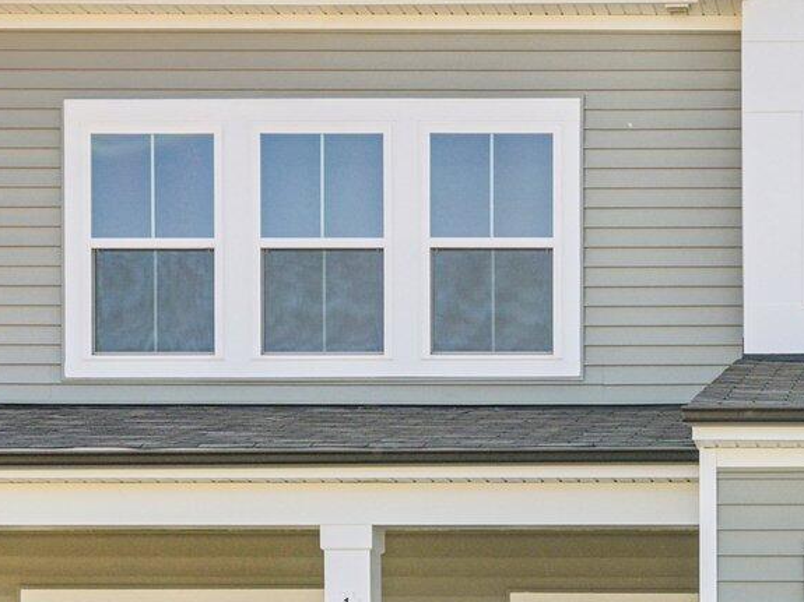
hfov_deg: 20.8
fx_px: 2067
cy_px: 203
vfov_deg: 16.6
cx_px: 924
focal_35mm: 89
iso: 100
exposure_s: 1/320
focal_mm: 26
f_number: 8
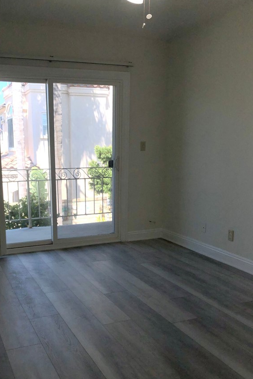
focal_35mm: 35
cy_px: 225
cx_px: 87
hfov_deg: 37.5
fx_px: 369
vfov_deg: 54.1
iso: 20
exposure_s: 1/883
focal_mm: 4
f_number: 1.8
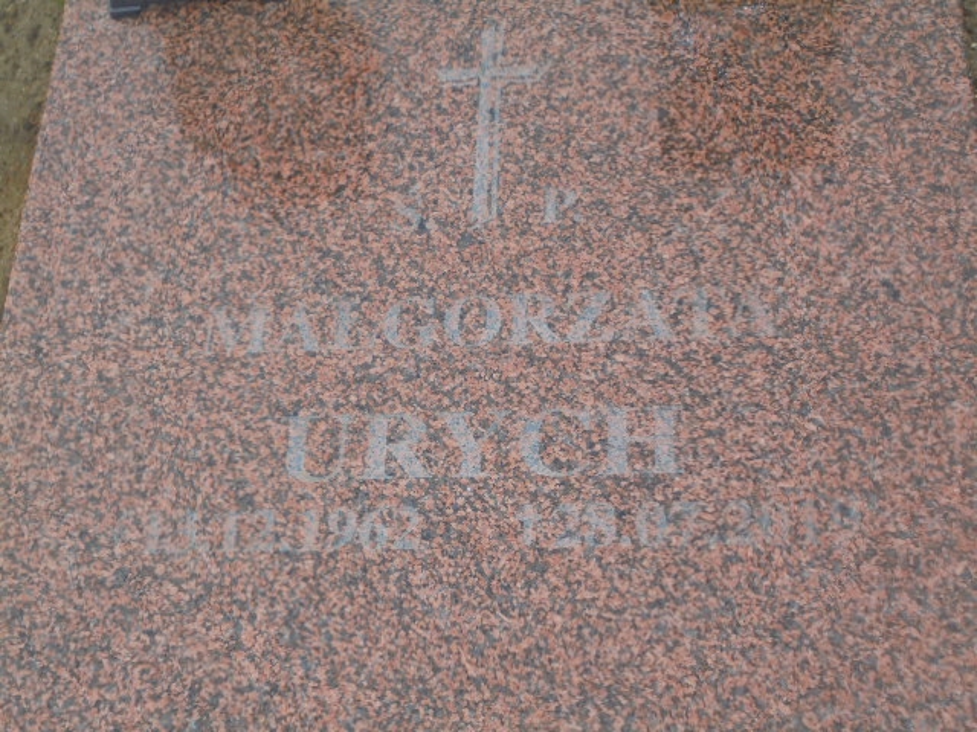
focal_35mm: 49
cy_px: 366
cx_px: 488
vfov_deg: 29.7
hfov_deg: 38.9
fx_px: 1383
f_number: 4.8
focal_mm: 8.9
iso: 100
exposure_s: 1/60
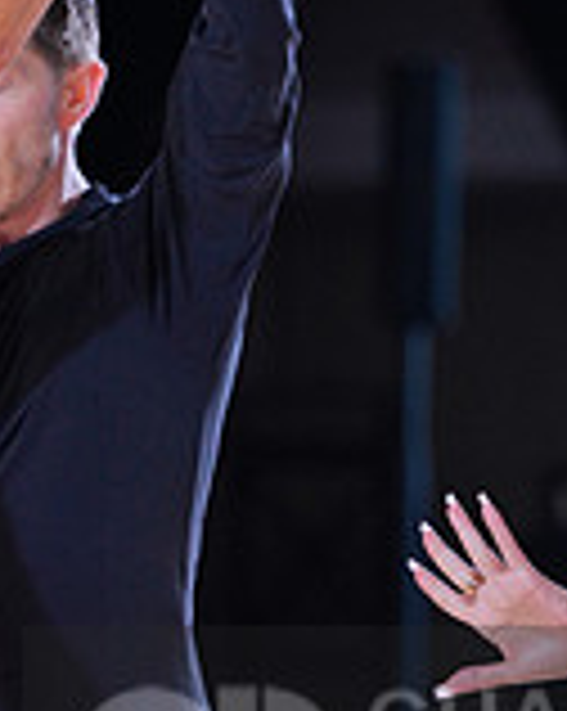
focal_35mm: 691
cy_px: 778
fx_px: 14523
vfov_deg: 2.8
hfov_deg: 2.2
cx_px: 646
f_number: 4
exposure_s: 1/400
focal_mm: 200
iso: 800
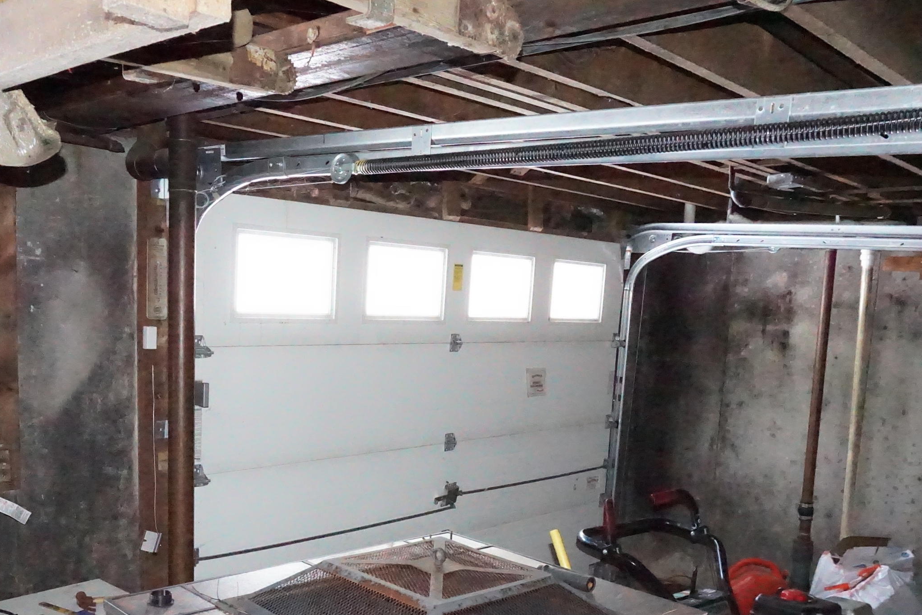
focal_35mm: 35
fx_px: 896
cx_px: 423
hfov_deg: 54.4
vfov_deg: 37.3
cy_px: 427
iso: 25600
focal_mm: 16
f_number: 8
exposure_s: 1/100
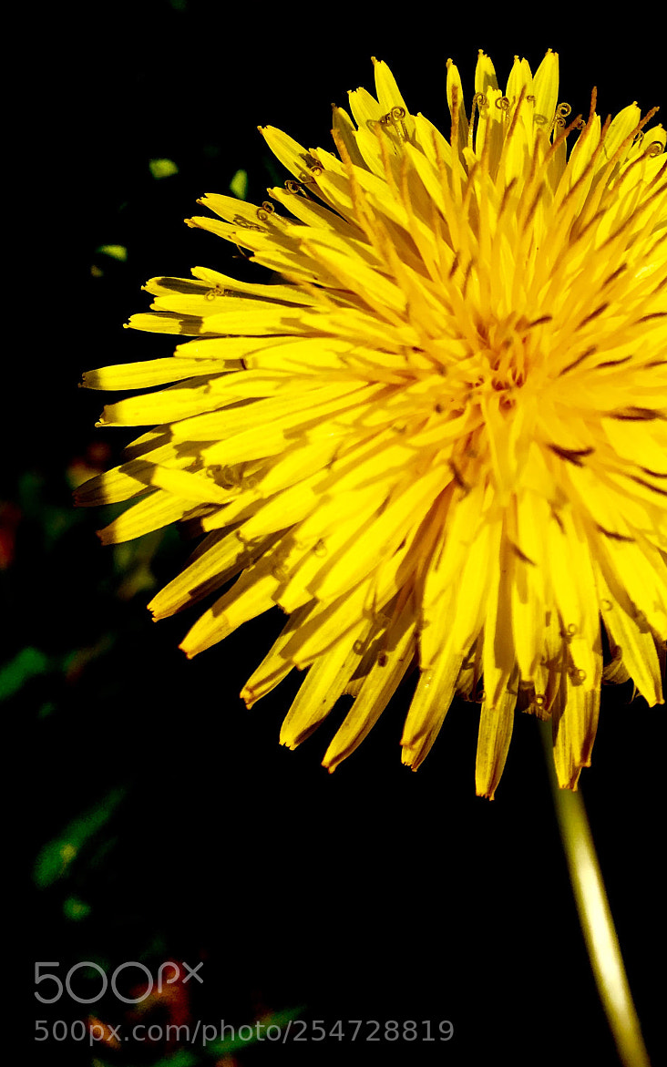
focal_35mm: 42
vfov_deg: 46.6
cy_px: 374
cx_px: 524
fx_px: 1221
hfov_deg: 29.9
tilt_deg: -51.0
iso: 25
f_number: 2.2
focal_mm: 4.15
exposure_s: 1/1832
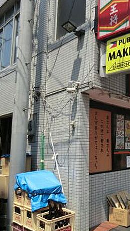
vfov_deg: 55.3
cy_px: 114
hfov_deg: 28.8
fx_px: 221
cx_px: 152
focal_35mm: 36
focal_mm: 4.3
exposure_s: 1/640
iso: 80
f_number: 3.2
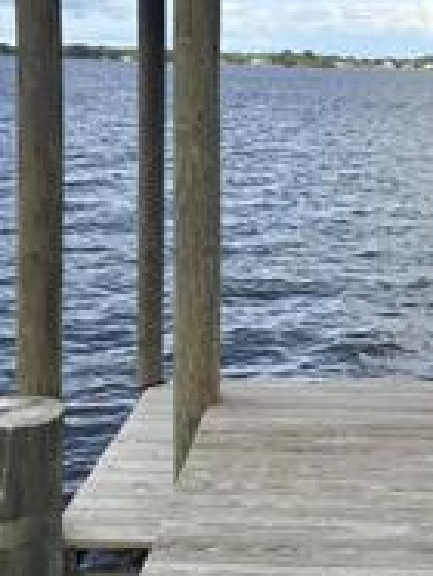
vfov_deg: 28.5
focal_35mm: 67
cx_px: 334
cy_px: 146
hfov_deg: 21.8
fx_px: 1115
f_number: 1.6
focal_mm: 5.96
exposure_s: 1/3279
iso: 50
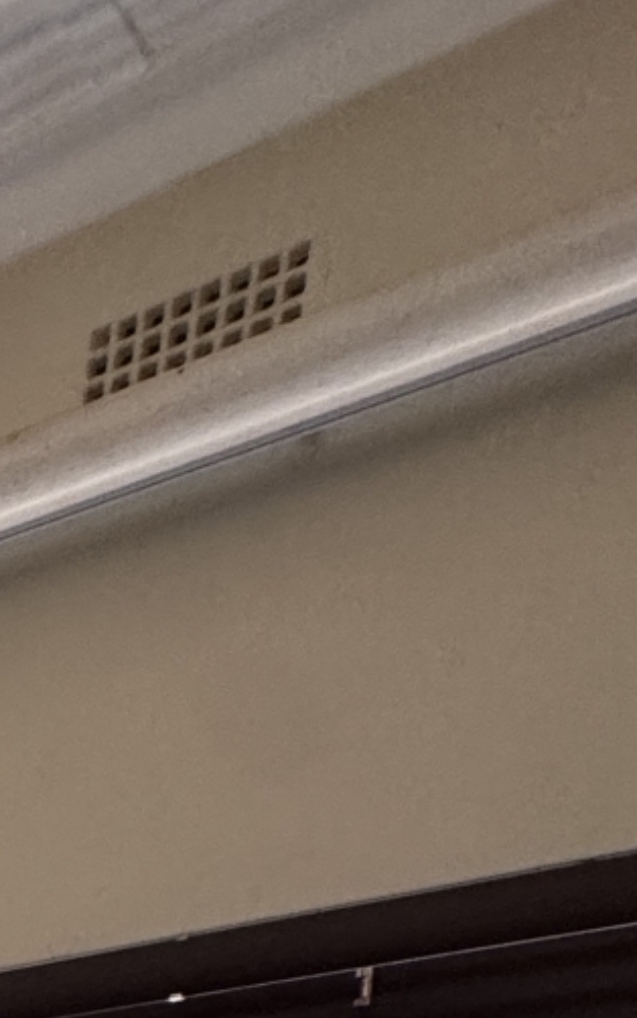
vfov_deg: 21.6
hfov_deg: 15.0
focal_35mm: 63
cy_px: 1816
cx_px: -781
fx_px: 1749
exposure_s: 1/100
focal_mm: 2.22
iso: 200
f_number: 2.2
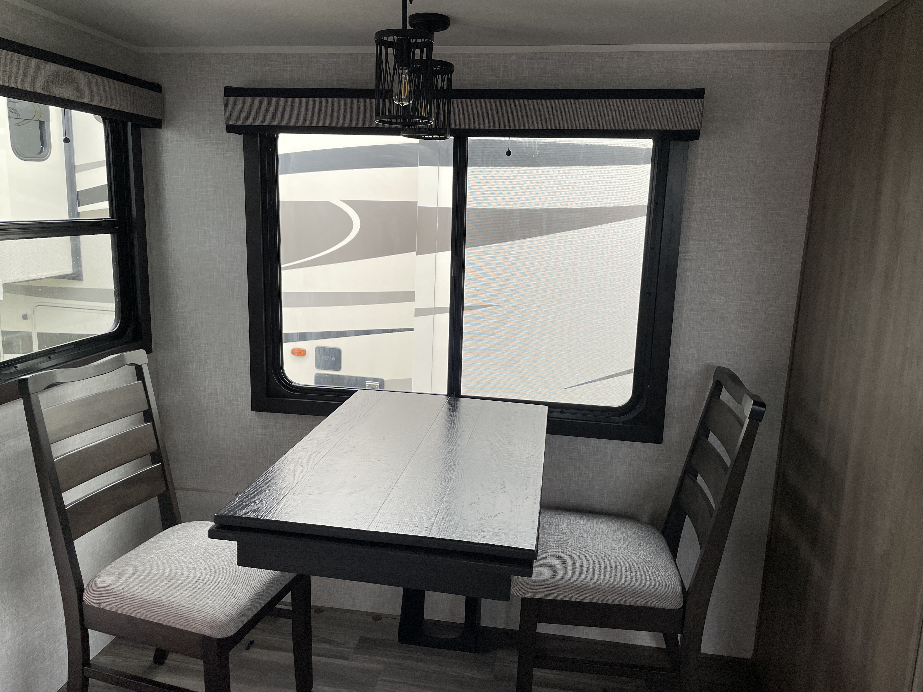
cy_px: 346
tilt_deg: -9.7
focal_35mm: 26
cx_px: 462
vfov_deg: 53.1
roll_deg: -0.5
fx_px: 693
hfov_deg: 67.3
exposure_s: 1/121
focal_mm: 4.2
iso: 80
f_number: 1.6
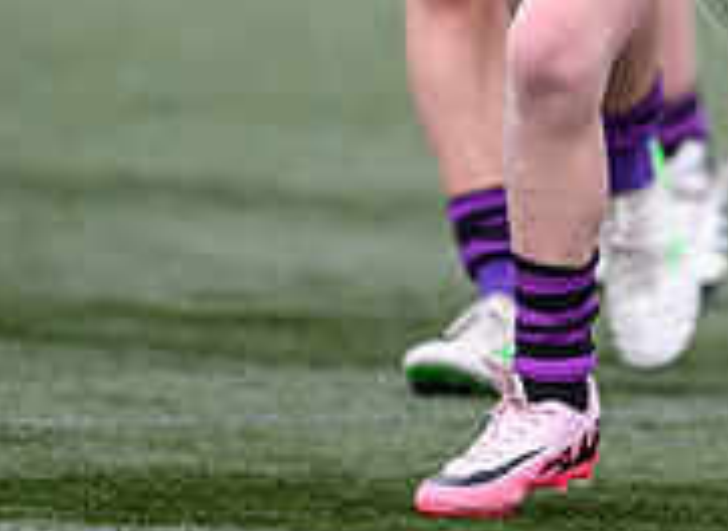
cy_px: -175
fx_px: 29715
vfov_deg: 1.0
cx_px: 1005
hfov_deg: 1.4
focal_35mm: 1427
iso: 500
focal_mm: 400
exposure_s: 1/1600
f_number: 3.2
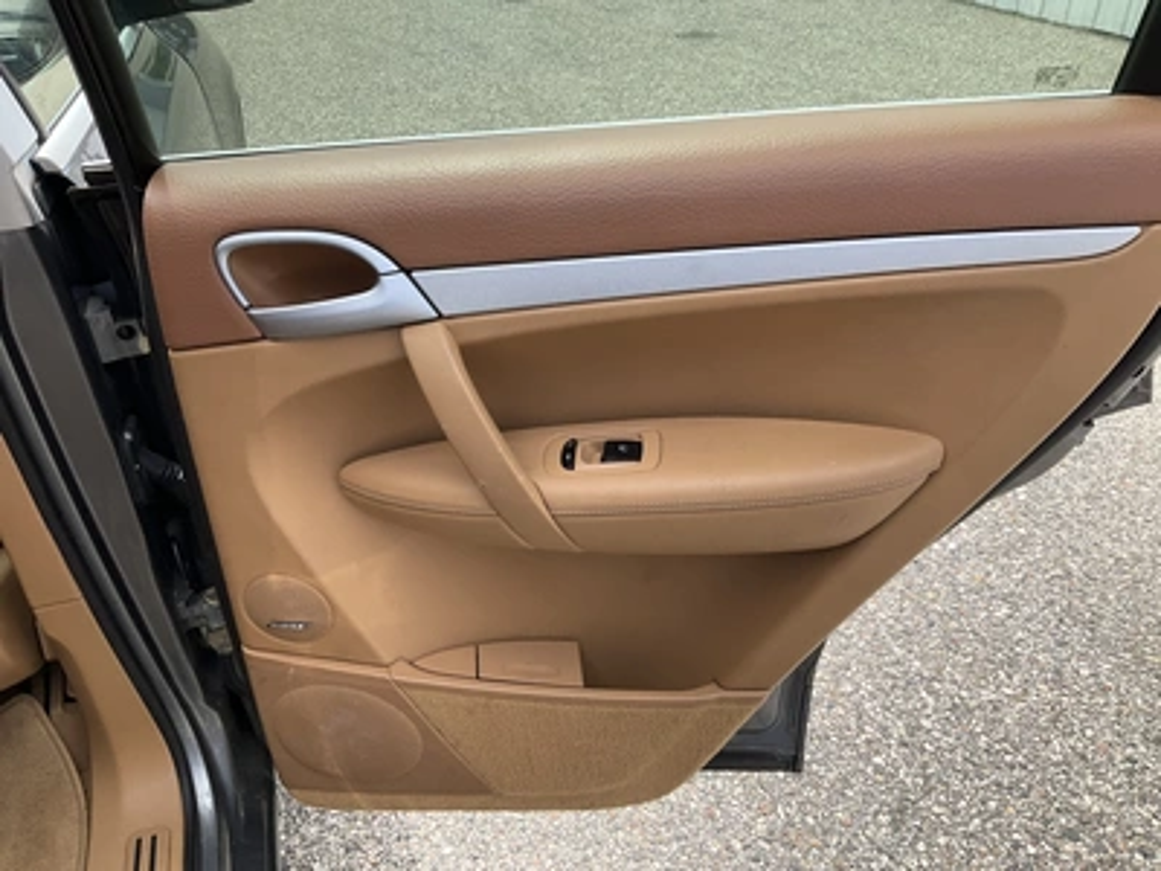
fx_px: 973
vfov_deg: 48.2
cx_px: 580
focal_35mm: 29
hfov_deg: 61.7
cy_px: 436
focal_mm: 3
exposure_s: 1/599
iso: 25
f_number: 1.8
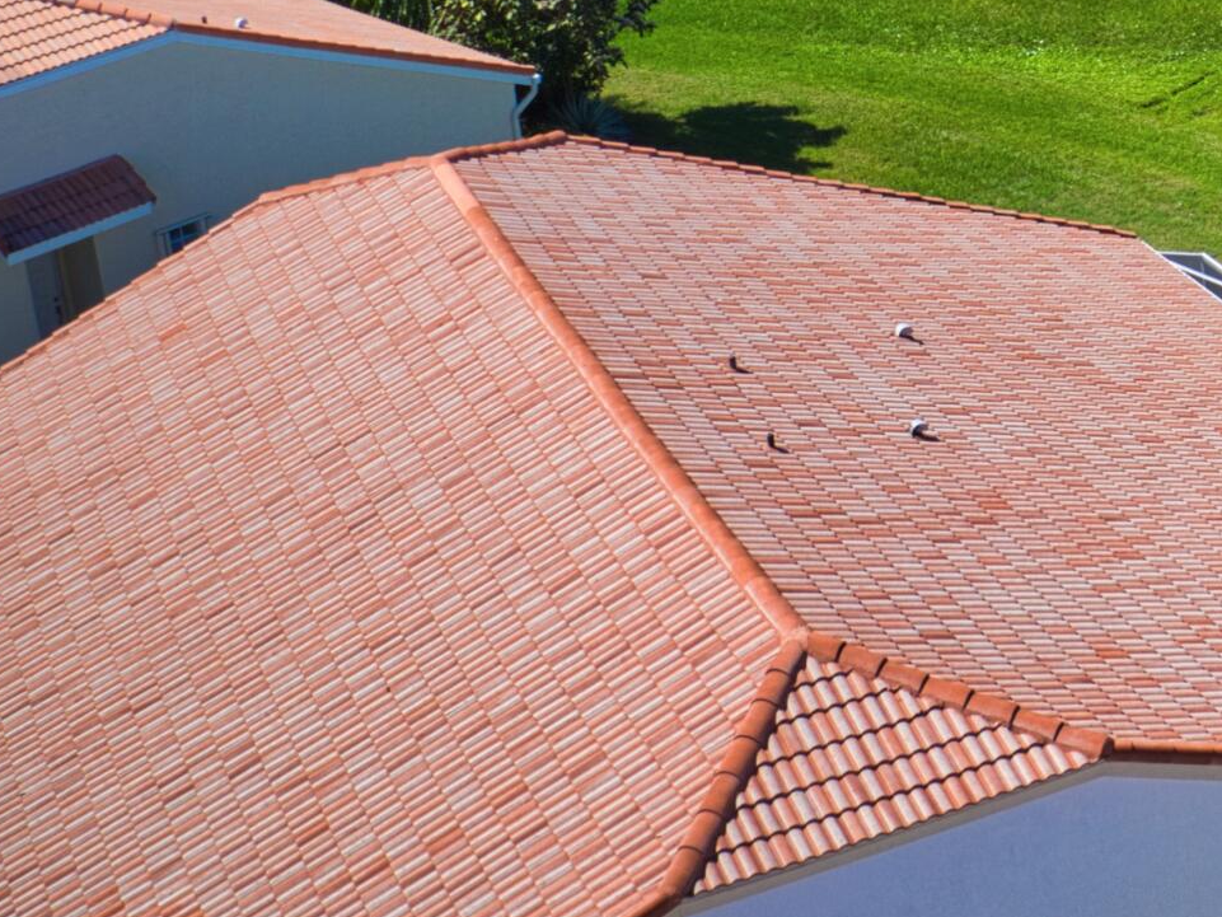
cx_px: 1809
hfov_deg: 20.2
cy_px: -235
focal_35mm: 84
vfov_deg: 16.7
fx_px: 2966
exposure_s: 1/400
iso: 100
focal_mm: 10.26
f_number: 5.6
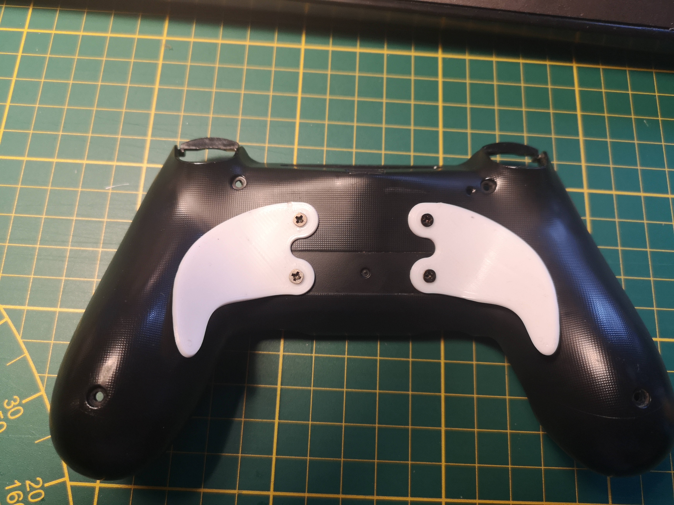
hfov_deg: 65.3
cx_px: 337
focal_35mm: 27
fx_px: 526
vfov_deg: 51.4
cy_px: 252
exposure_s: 1/33.3
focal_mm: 3.95
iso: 200
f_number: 1.8
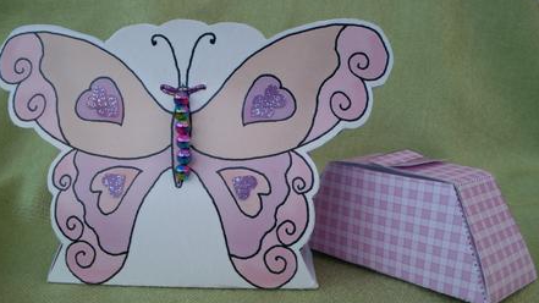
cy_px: 177
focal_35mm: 40
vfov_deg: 29.6
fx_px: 572
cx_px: 268
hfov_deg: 50.5
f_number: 3.5
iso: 100
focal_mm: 6.3
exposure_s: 1/50
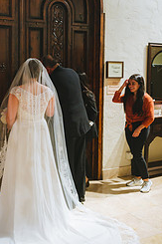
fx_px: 297
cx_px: 20
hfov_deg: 29.4
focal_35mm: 44
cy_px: 94
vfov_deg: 44.2
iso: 3200
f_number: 2.8
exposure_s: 1/200
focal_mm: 24
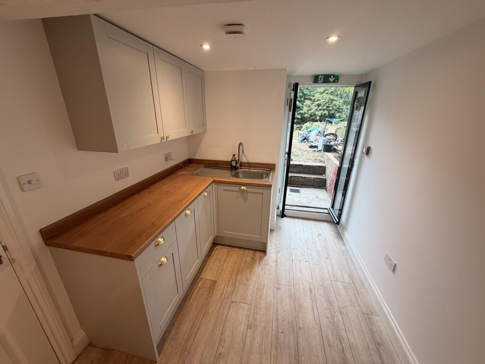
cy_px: 182
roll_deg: -1.6
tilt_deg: -18.7
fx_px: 196
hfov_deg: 102.1
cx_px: 242
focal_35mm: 14
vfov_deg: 85.7
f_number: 2.2
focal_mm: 2.22
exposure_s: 1/100
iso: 125
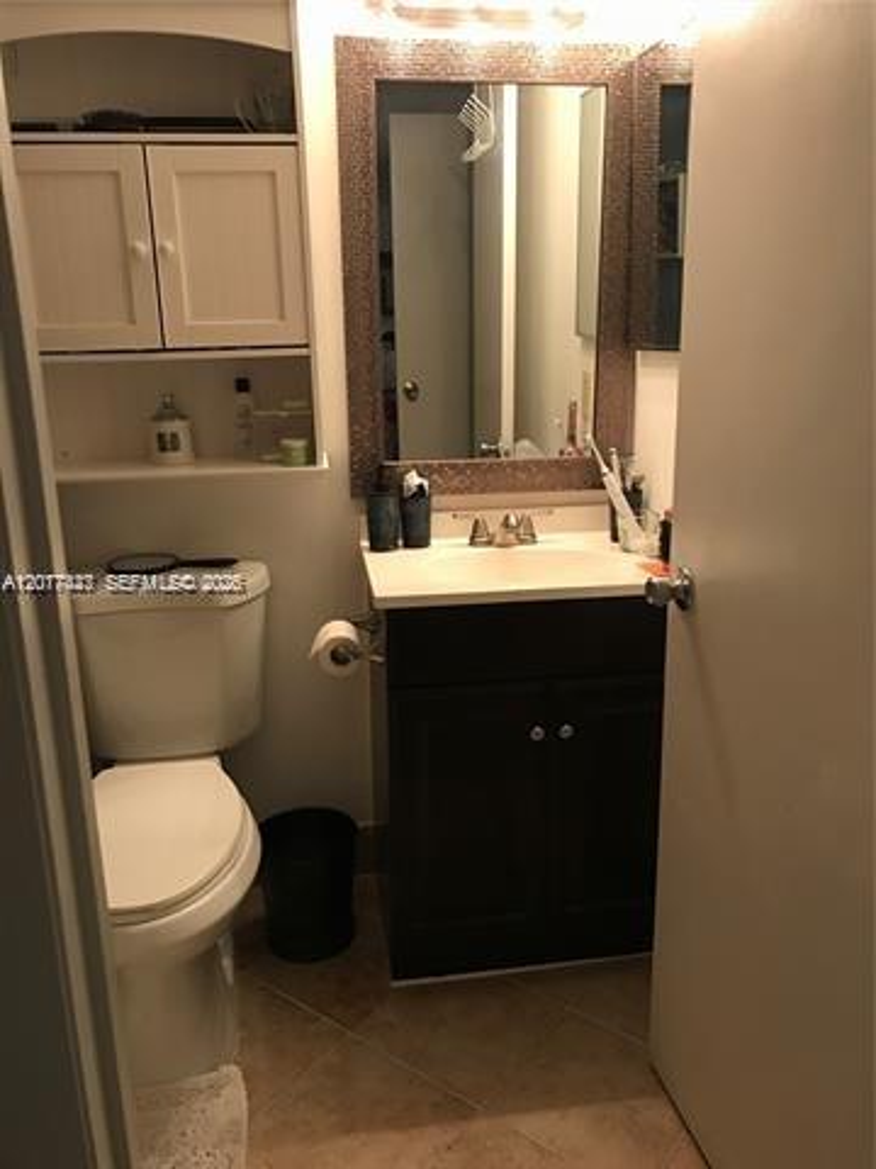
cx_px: 438
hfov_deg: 49.7
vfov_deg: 63.4
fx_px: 945
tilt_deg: -15.4
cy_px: 584
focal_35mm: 28
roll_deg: +1.4
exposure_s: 1/15
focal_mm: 3.99
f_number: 1.8
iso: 64
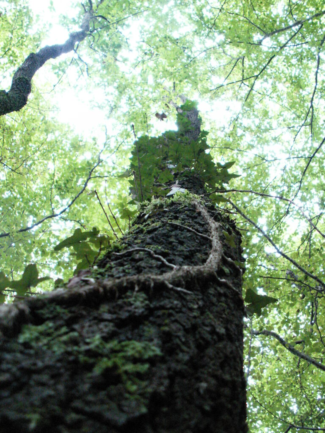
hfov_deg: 40.7
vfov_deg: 52.6
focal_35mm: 35
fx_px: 438
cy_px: 216
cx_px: 162
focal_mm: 5.86
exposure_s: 1/20
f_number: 2.8
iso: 320
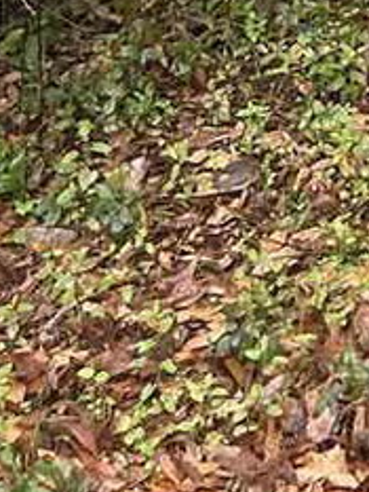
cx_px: 972
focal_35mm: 152
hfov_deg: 8.6
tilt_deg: +5.9
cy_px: -920
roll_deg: +1.3
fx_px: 2158
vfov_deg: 10.1
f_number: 1.5
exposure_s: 1/162
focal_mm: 5.7
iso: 64
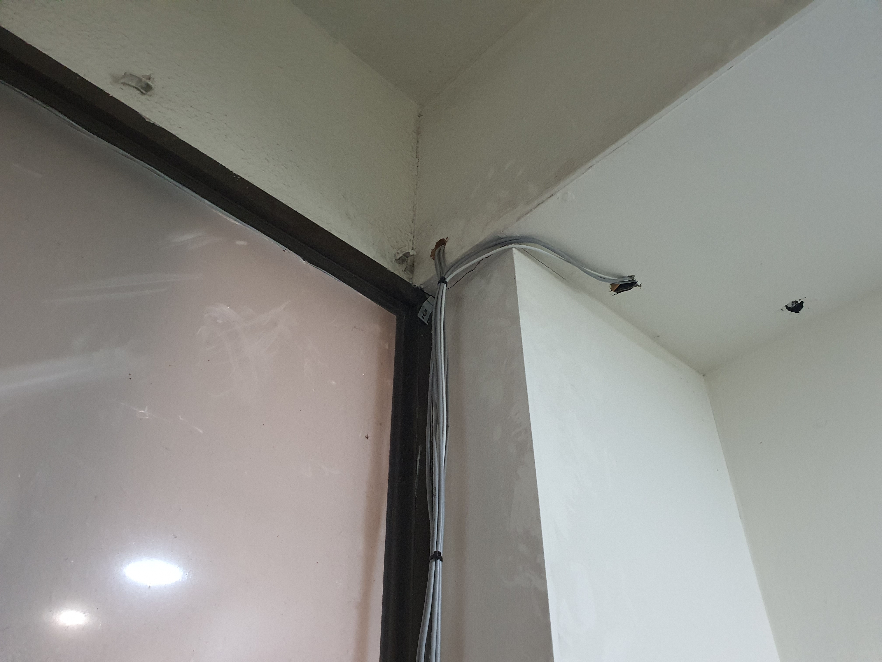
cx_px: 441
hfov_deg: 67.3
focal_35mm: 26
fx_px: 662
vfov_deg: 53.1
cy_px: 331
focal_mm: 4.3
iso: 400
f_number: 2.4
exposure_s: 1/40
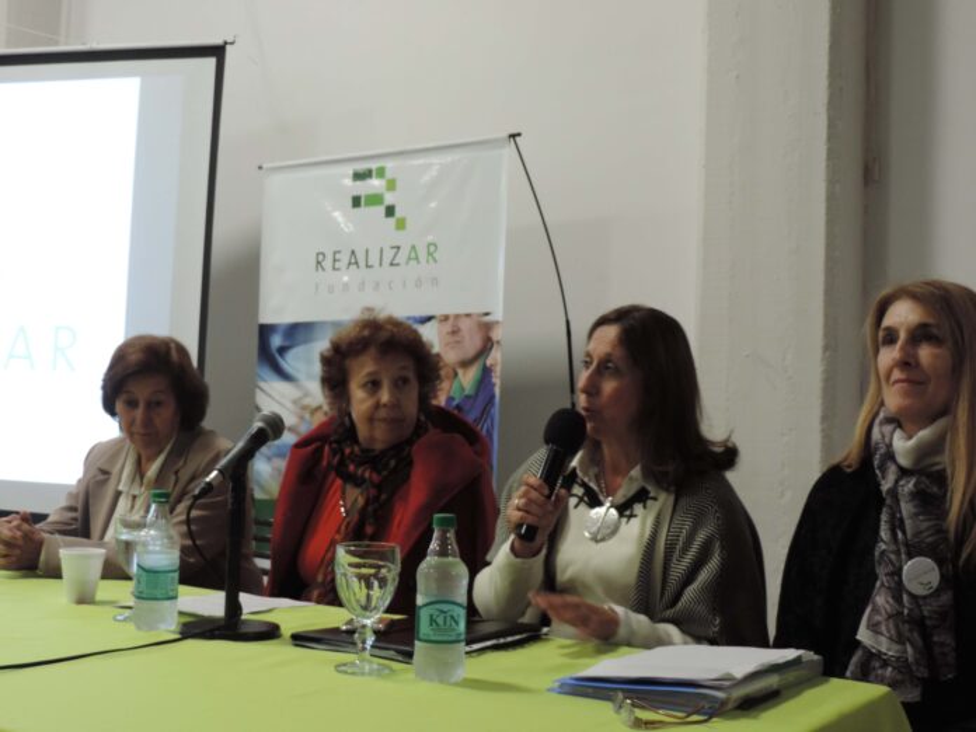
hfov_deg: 40.4
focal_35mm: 47
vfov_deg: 30.9
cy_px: 366
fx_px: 1325
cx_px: 488
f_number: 3.5
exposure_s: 1/20
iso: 400
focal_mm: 8.3
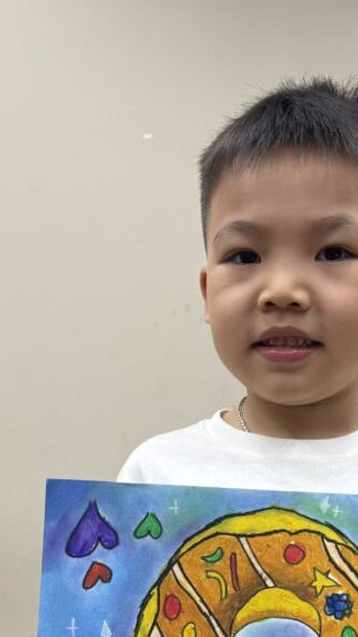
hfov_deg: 26.3
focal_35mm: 45
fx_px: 759
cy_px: 492
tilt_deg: +4.3
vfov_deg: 43.7
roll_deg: -2.3
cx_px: 249
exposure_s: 1/100
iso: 64
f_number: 1.78
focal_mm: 6.76
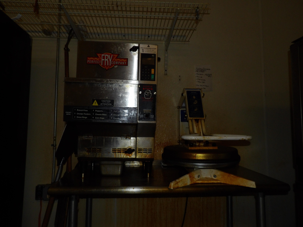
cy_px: 114
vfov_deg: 56.8
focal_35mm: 24
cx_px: 152
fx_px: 210
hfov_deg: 71.6
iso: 200
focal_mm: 4.3
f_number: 3.2
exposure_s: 1/33
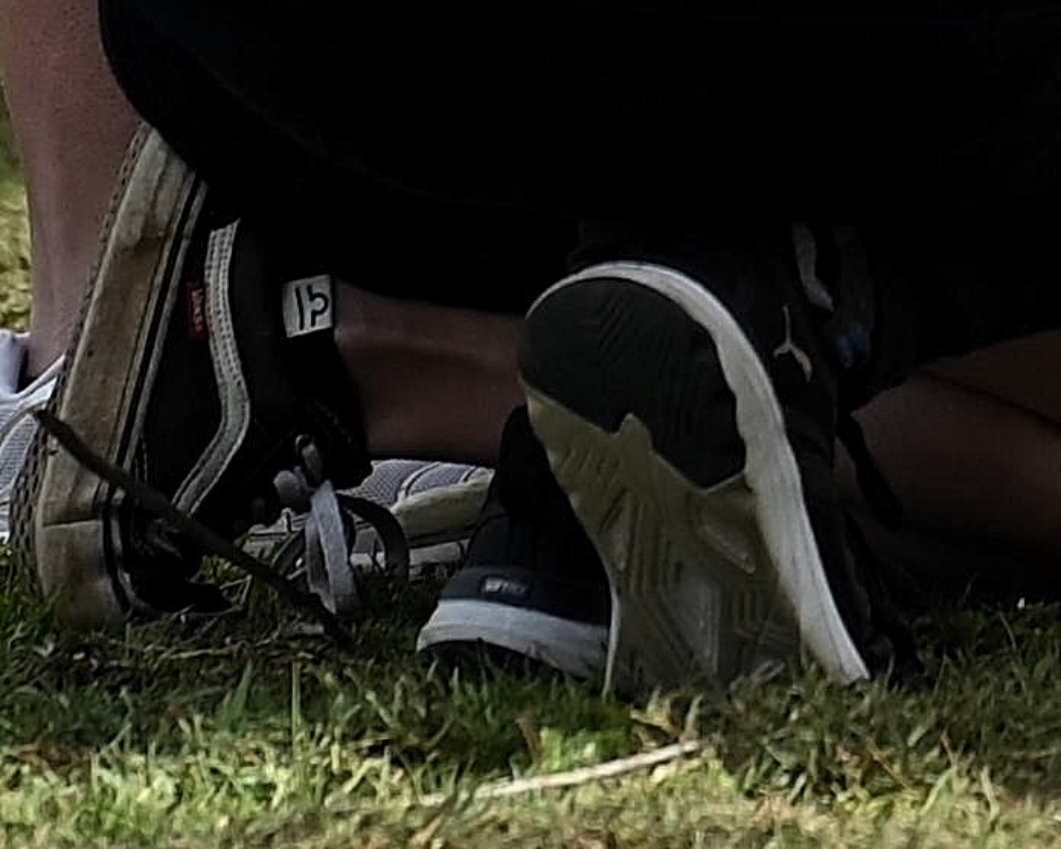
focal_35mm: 1501
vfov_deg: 1.0
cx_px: 2732
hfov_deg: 1.3
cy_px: -1651
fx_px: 47140
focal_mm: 200
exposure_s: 1/2500
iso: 400
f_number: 5
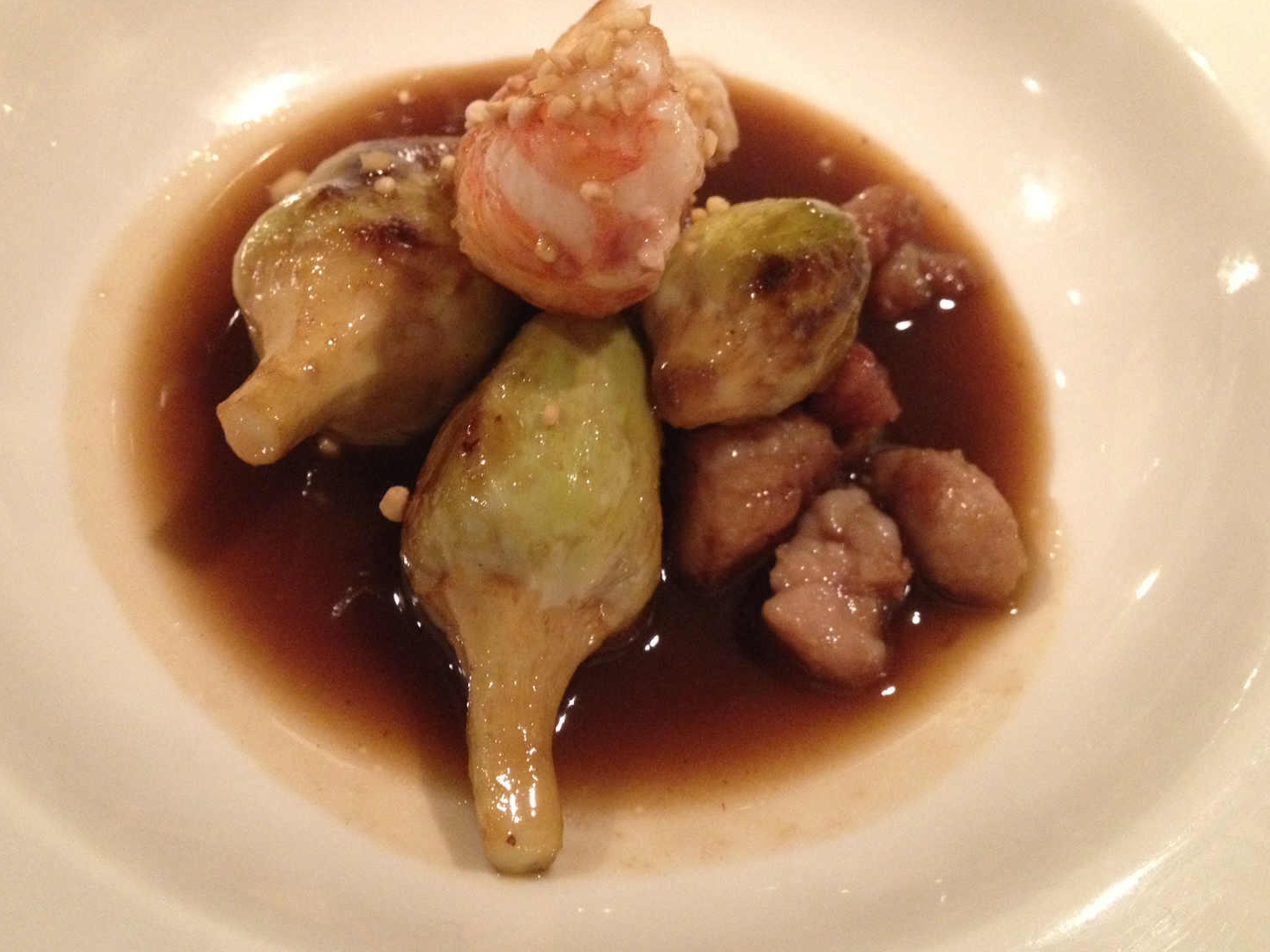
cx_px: 602
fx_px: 1430
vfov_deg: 36.8
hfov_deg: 47.9
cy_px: 442
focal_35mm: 39
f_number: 2.4
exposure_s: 1/15
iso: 500
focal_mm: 4.28
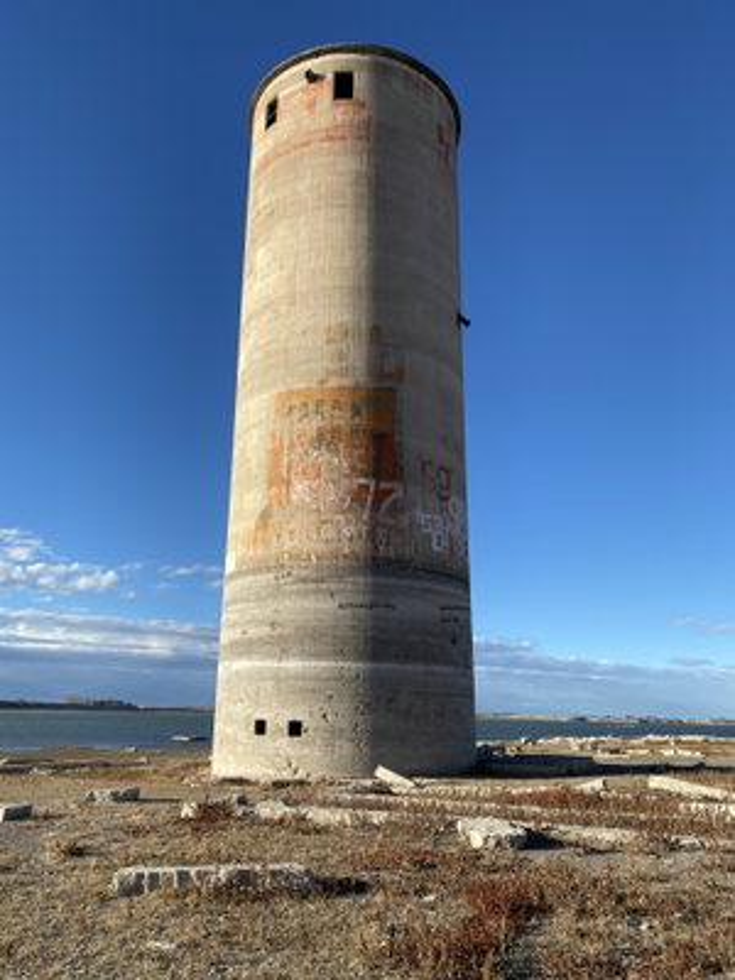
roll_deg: -2.4
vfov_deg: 67.3
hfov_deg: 53.1
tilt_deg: +18.1
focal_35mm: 26
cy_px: 490
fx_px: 736
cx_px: 368
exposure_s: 1/2358
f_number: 1.8
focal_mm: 4.25
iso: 32
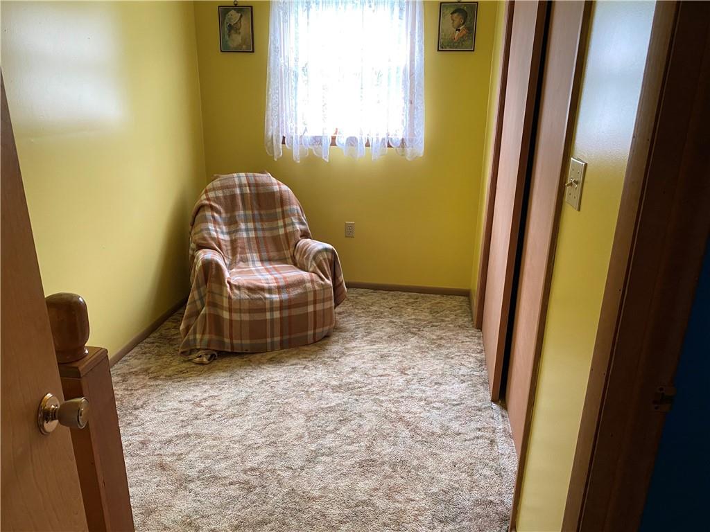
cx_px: 355
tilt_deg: -19.2
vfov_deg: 53.1
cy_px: 266
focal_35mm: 26
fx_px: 533
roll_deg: -1.4
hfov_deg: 67.3
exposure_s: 1/73
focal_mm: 4.25
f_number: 1.8
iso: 125
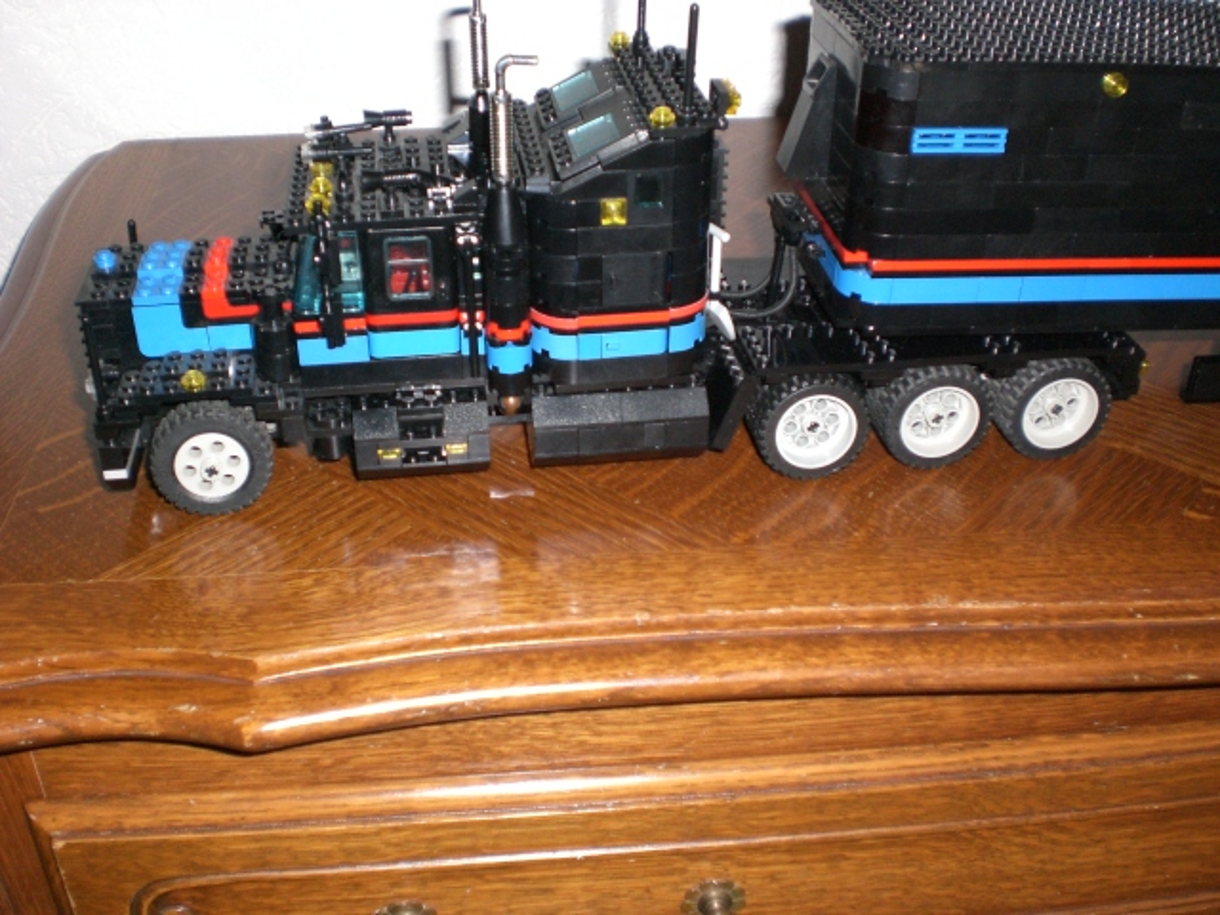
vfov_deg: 37.7
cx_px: 610
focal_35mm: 38
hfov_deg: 49.0
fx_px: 1339
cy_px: 458
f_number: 3.1
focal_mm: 6.3
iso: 200
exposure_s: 1/60
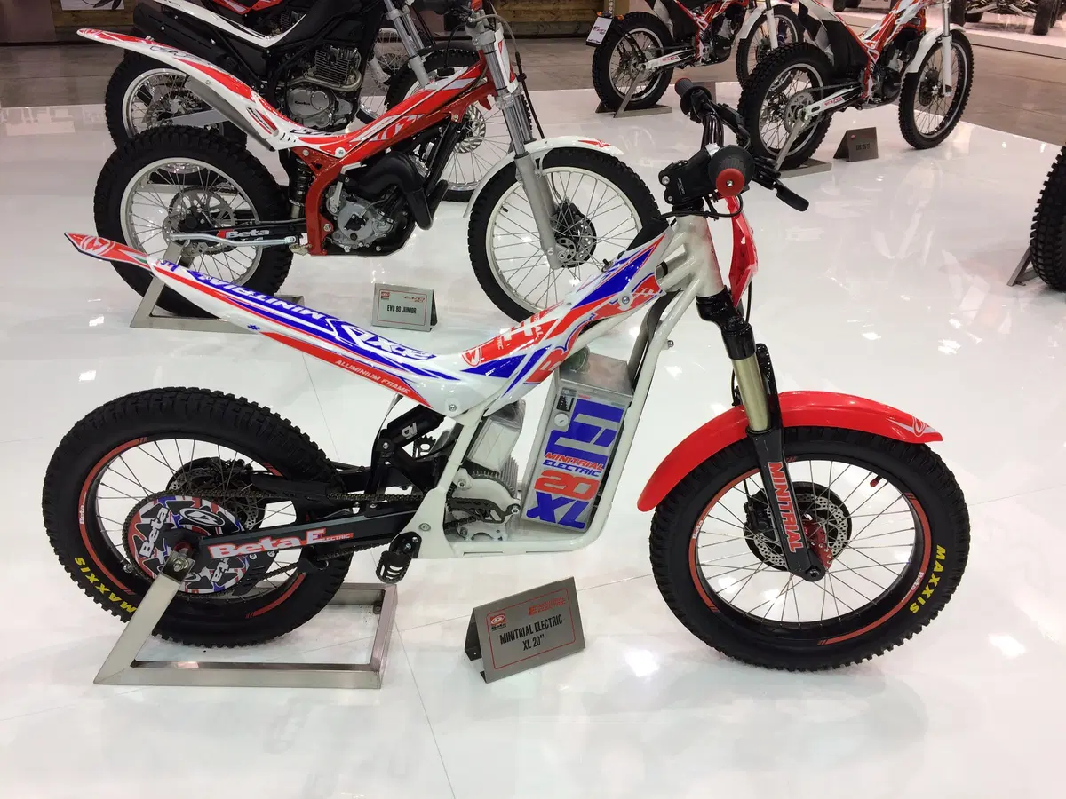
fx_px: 893
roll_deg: -0.7
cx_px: 533
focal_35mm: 29
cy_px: 400
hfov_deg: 61.7
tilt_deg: -28.2
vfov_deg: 48.2
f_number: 2.2
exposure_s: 1/100
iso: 40
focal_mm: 4.15
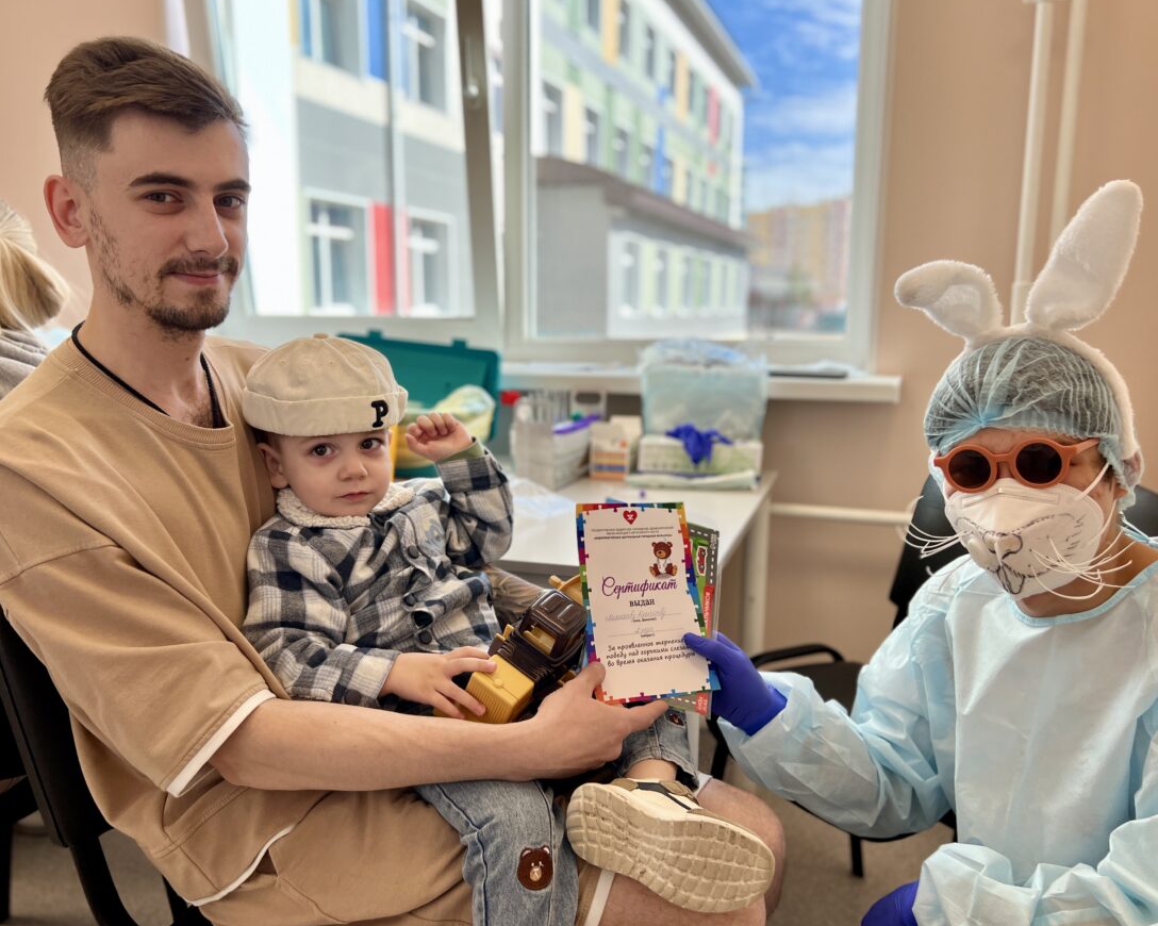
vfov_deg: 51.5
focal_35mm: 28
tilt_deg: -9.6
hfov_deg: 62.2
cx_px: 570
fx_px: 959
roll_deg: +0.5
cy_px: 469
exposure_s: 1/567
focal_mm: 5.7
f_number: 1.5
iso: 50
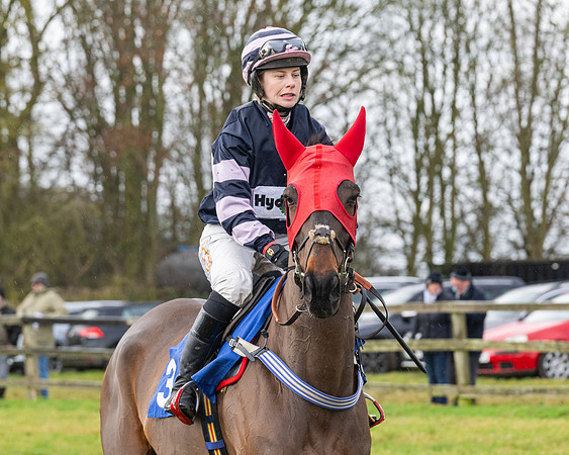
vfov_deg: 8.0
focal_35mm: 194
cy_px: 228
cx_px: 294
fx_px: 3262
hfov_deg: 10.0
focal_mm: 115
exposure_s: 1/500
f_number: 5
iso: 800
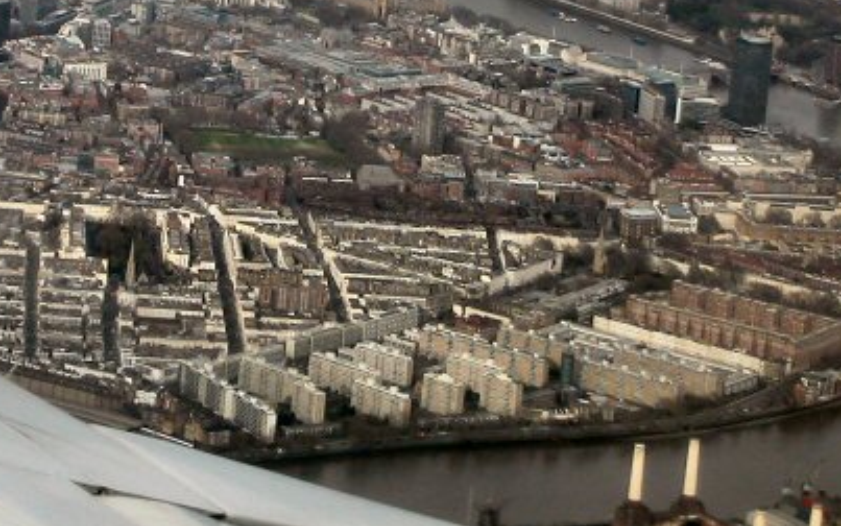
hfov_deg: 12.7
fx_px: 3782
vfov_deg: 7.9
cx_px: 369
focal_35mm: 165
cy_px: 106
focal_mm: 14.9
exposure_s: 1/190
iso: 100
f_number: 4.6
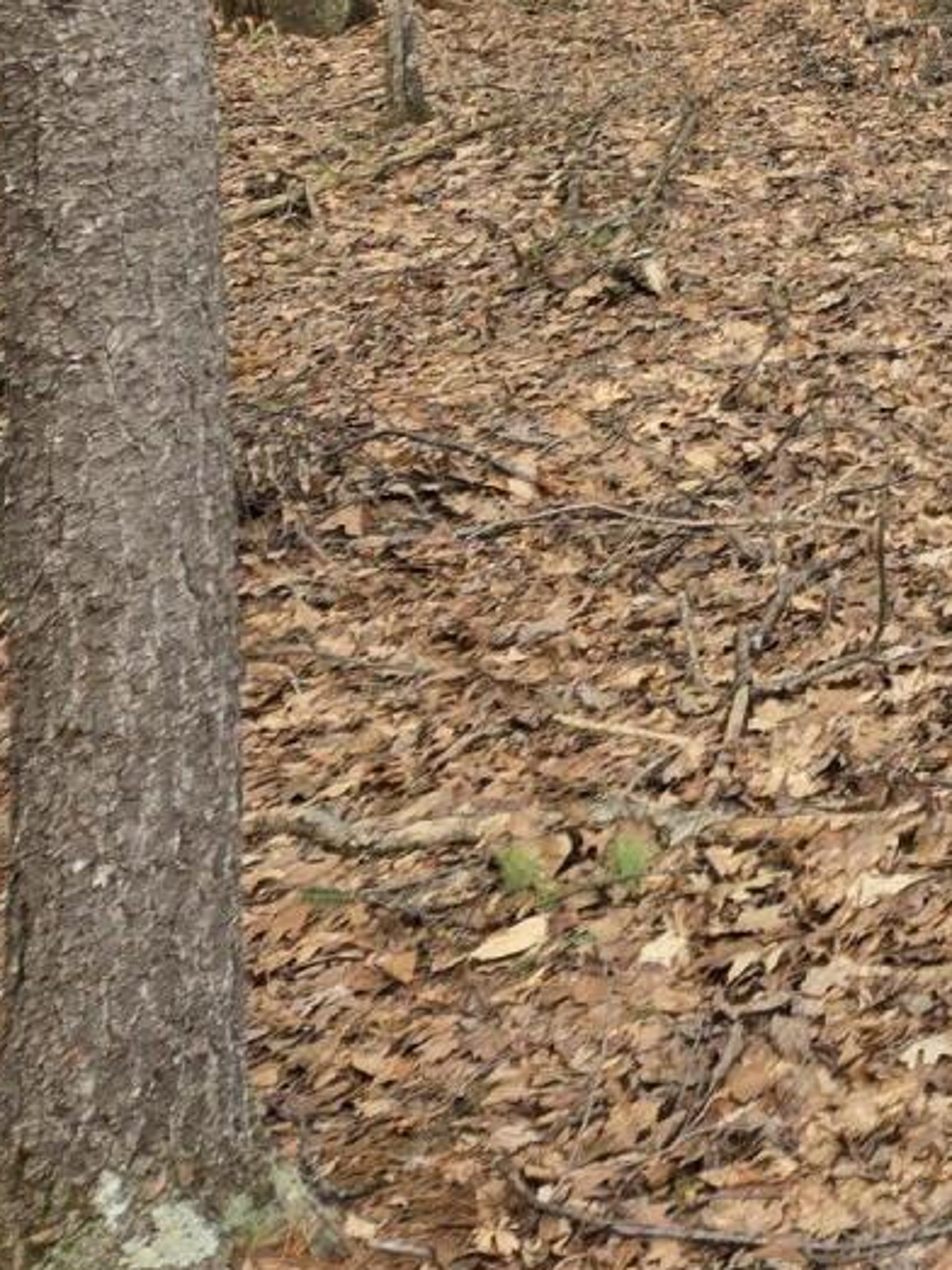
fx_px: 3228
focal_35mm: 88
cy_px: -665
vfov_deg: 19.3
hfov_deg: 15.1
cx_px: 1574
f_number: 1.8
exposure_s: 1/338
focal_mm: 5.4
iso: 25
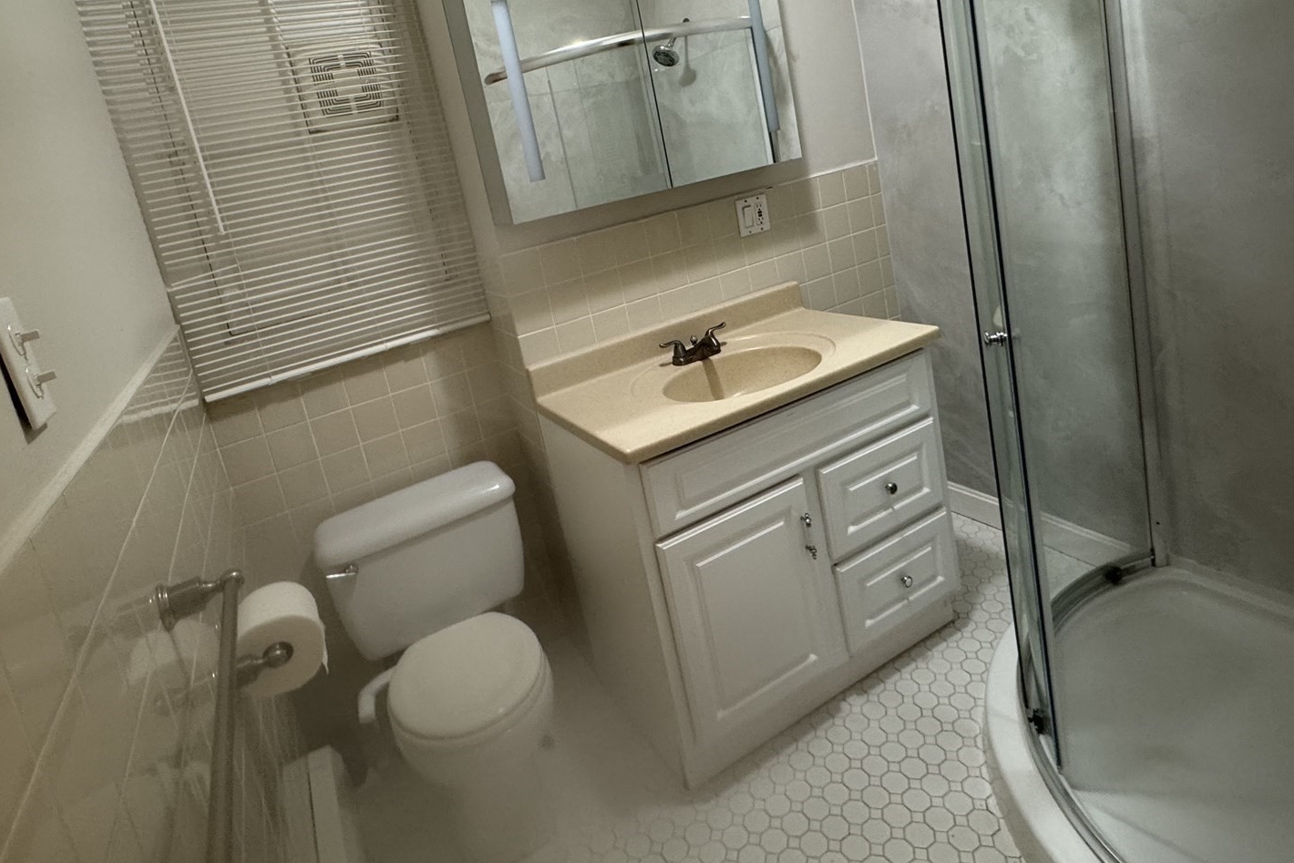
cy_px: 292
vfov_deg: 58.2
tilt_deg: -10.2
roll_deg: +11.9
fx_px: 755
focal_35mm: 21
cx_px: 623
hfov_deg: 81.2
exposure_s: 1/60
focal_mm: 2.22
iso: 200
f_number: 2.2
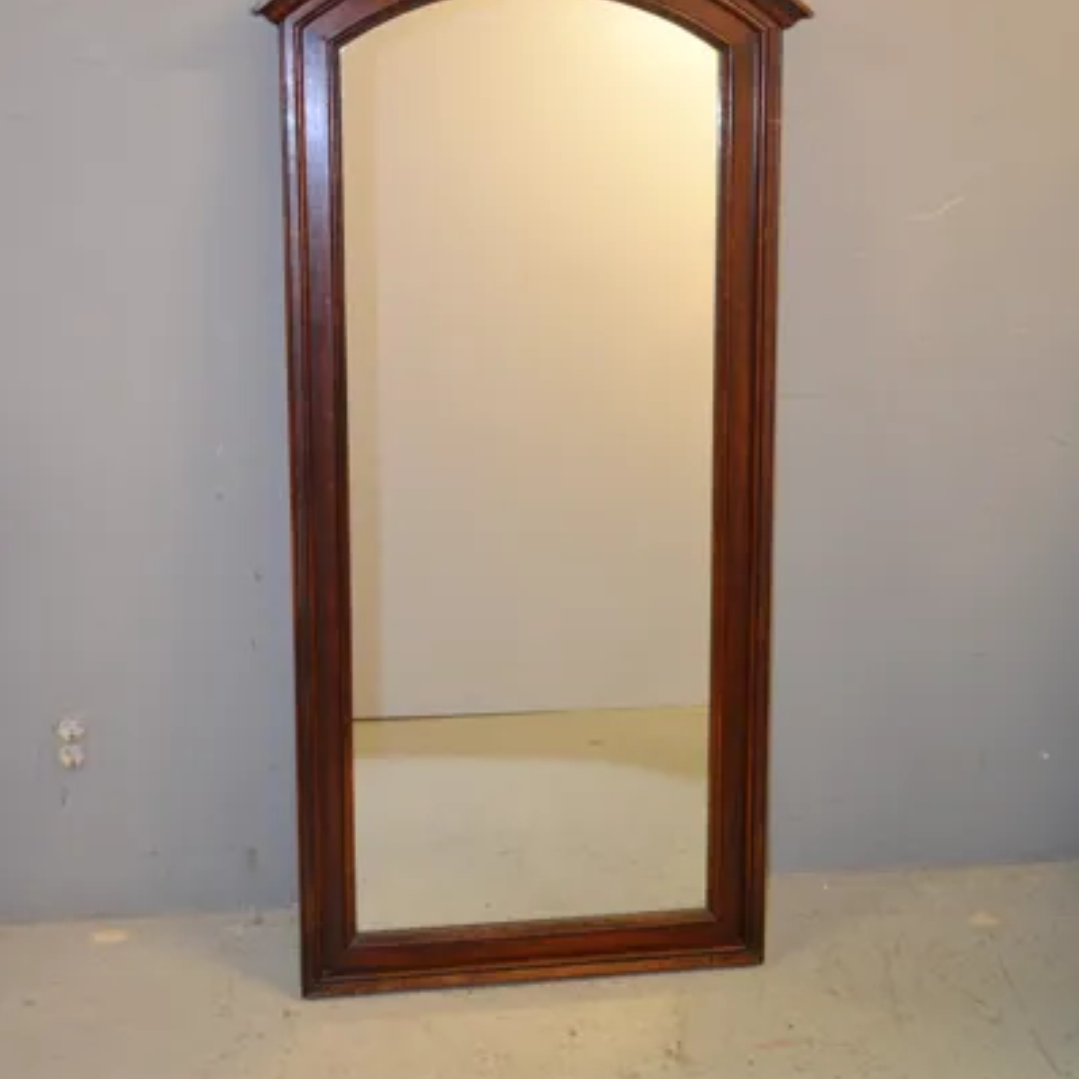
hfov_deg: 34.0
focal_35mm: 50
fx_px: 1763
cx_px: 540
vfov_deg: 33.9
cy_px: 412
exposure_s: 1/60
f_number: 4.2
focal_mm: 26
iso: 1400
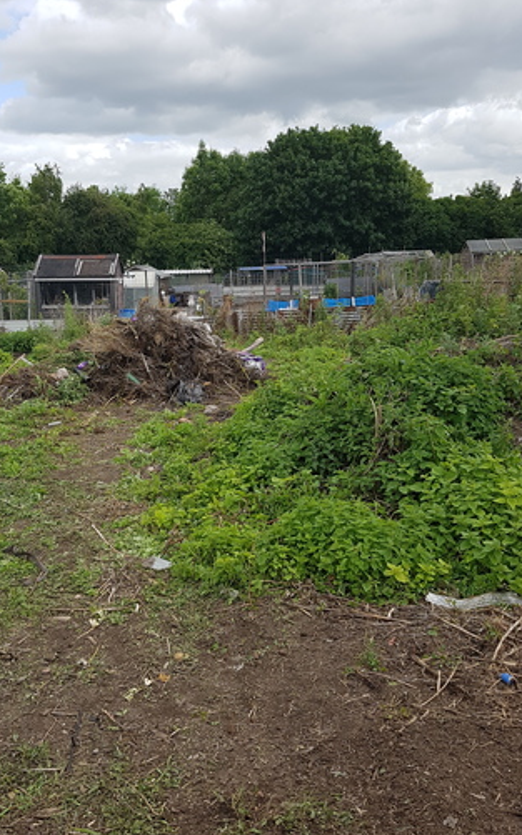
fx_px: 751
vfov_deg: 58.1
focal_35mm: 33
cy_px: 398
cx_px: 237
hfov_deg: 38.3
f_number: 1.7
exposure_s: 1/1624
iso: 50
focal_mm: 4.2
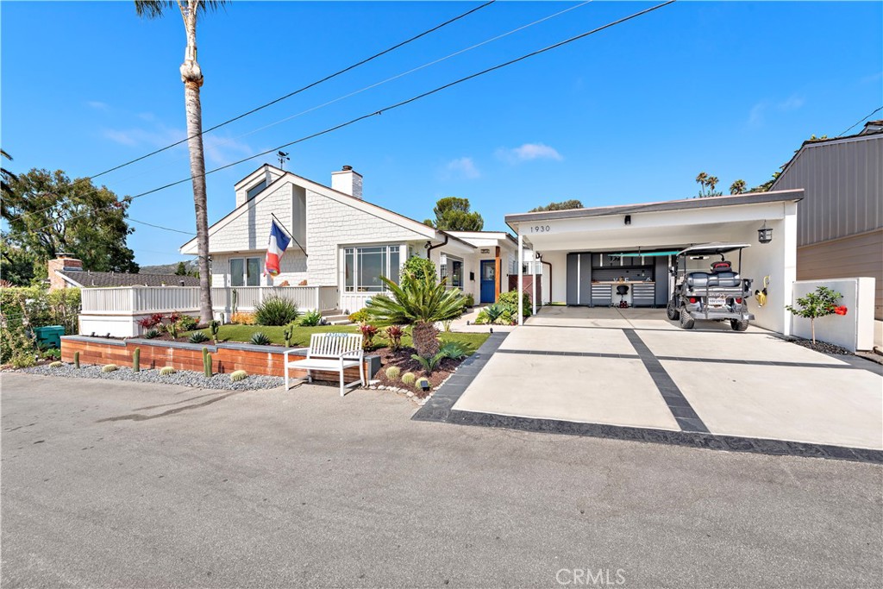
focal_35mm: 15
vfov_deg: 77.3
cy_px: 294
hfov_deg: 100.4
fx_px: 368
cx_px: 442
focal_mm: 15
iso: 125
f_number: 7.1
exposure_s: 1/4000
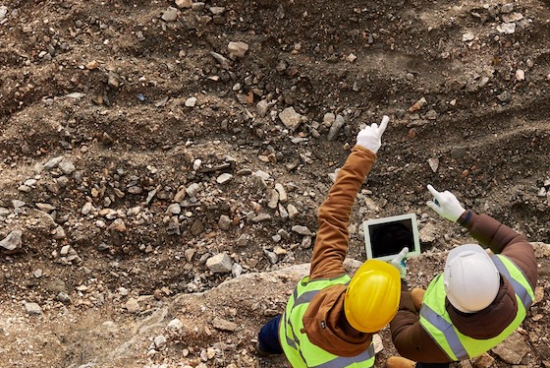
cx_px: 355
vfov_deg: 17.0
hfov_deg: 25.3
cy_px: 276
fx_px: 1223
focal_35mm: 80
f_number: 6.3
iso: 100
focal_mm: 35
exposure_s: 1/400
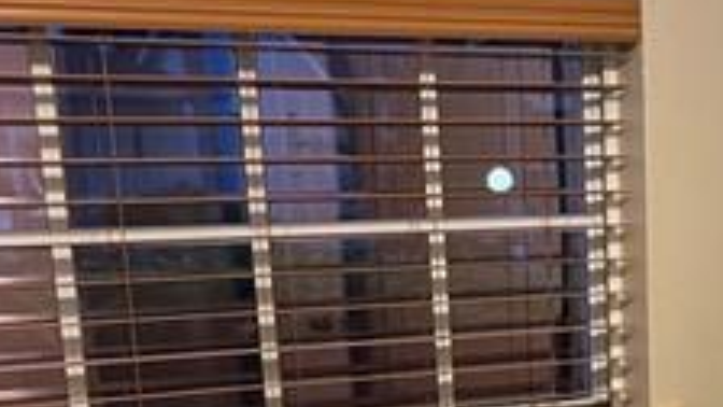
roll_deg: -1.1
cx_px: 788
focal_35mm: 97
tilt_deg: -15.7
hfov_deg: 21.0
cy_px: 694
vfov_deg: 11.7
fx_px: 1860
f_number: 1.6
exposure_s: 1/60
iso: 125
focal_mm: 5.1
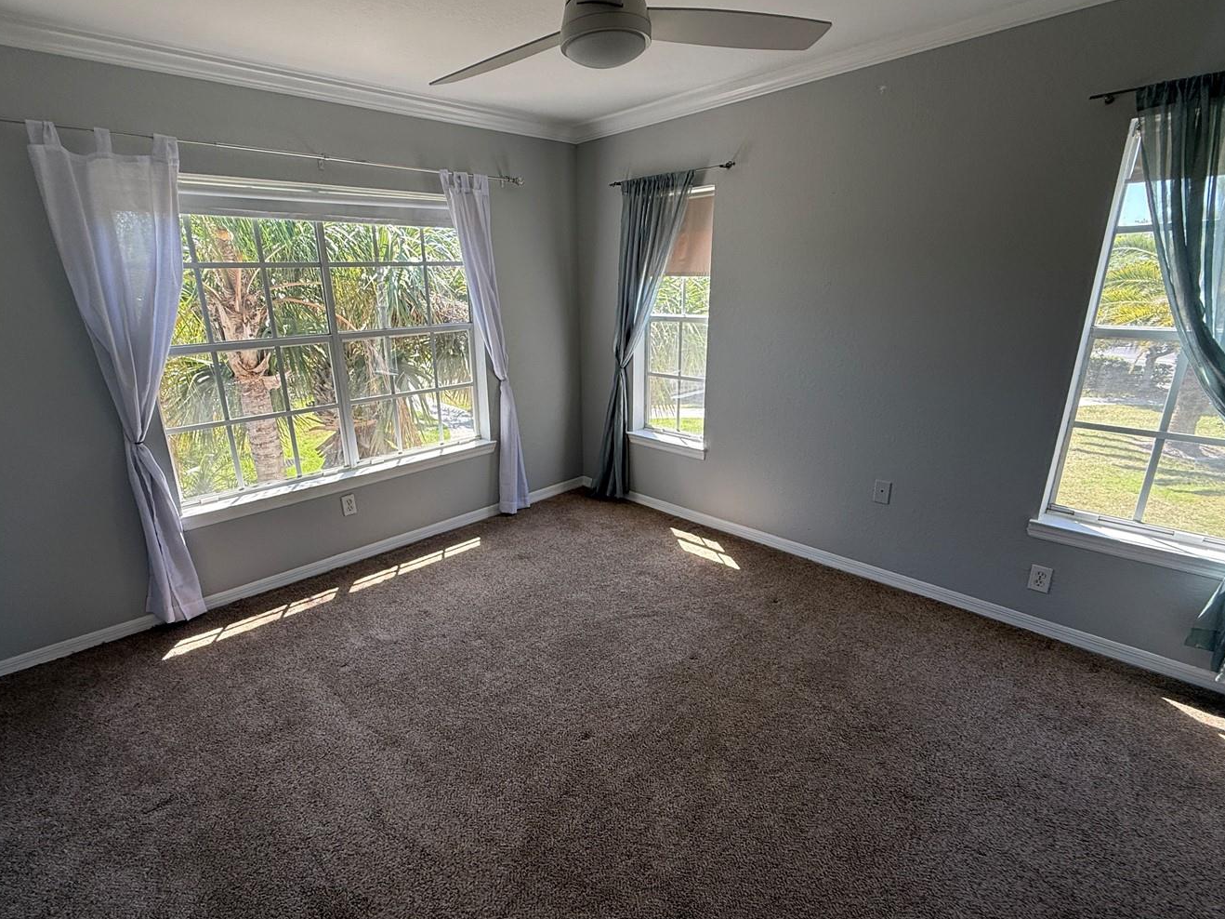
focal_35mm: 17
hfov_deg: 90.9
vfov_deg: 74.7
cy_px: 472
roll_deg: +1.7
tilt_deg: -17.6
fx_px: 601
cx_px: 570
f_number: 2.2
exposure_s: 1/183
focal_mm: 2.22
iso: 64
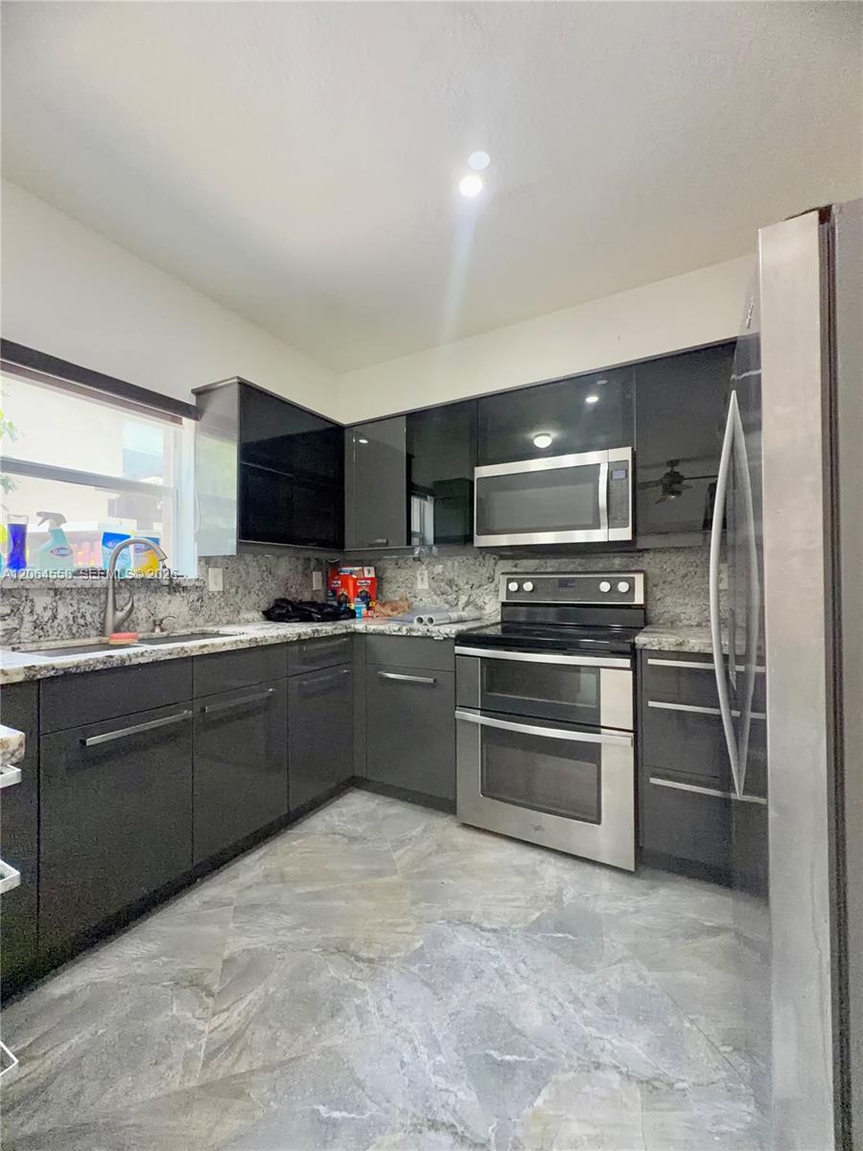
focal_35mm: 14
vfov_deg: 102.1
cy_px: 576
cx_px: 432
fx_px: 465
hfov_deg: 85.7
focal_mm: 2.22
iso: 320
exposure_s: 1/104
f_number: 2.2
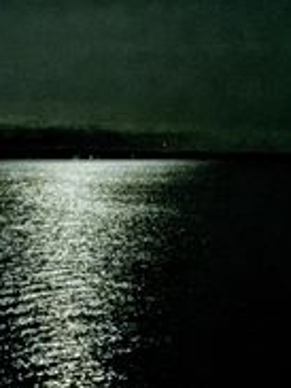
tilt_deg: +8.7
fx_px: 909
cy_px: 28
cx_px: 76
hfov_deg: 18.1
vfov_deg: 23.4
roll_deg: +0.1
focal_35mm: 81
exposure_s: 1/4
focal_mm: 4.15
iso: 500
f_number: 2.2
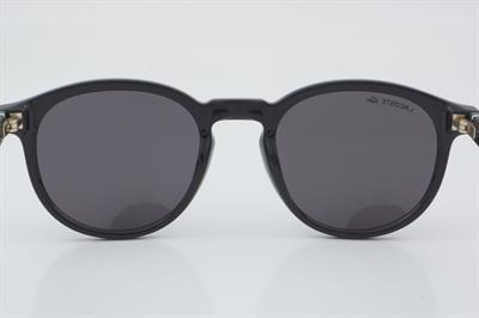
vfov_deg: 16.5
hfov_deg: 24.6
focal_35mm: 82
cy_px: 159
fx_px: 1097
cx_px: 240
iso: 100
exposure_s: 1/3
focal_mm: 55
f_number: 32
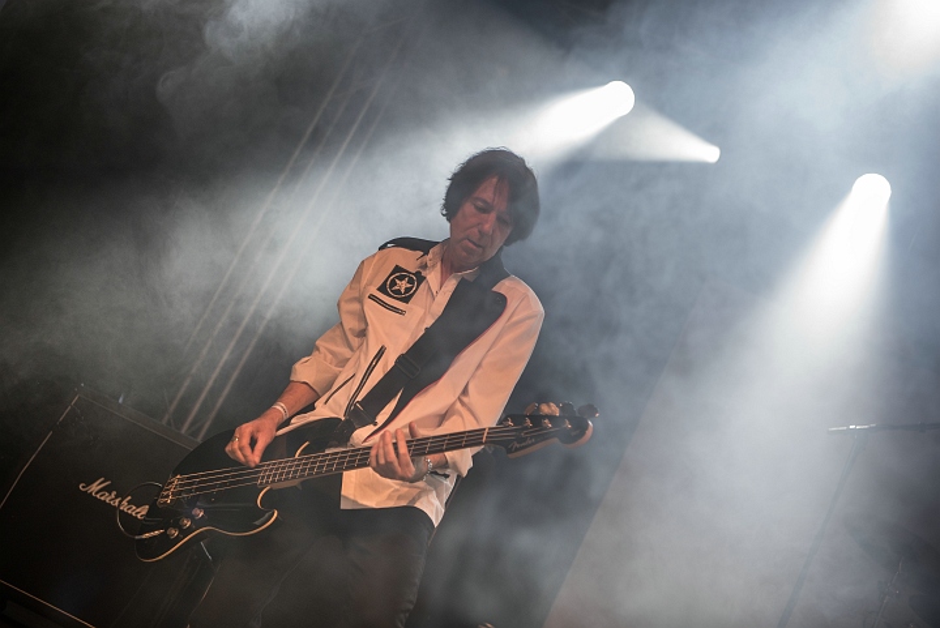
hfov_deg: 39.6
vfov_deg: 27.0
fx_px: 1306
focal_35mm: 50
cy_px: 314
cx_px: 470
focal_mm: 50
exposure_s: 1/125
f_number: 3.2
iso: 500
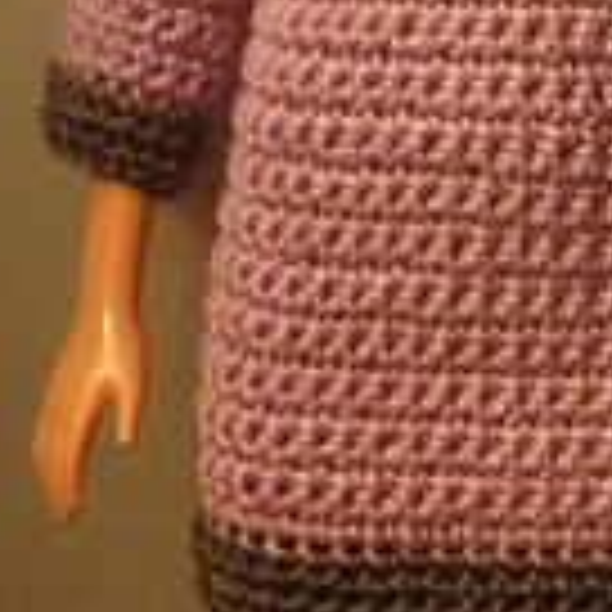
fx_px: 2140
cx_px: 407
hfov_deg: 16.2
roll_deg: -0.8
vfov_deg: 15.4
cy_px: -198
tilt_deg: -15.5
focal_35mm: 107
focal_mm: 4.12
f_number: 2.4
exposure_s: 1/20
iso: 320
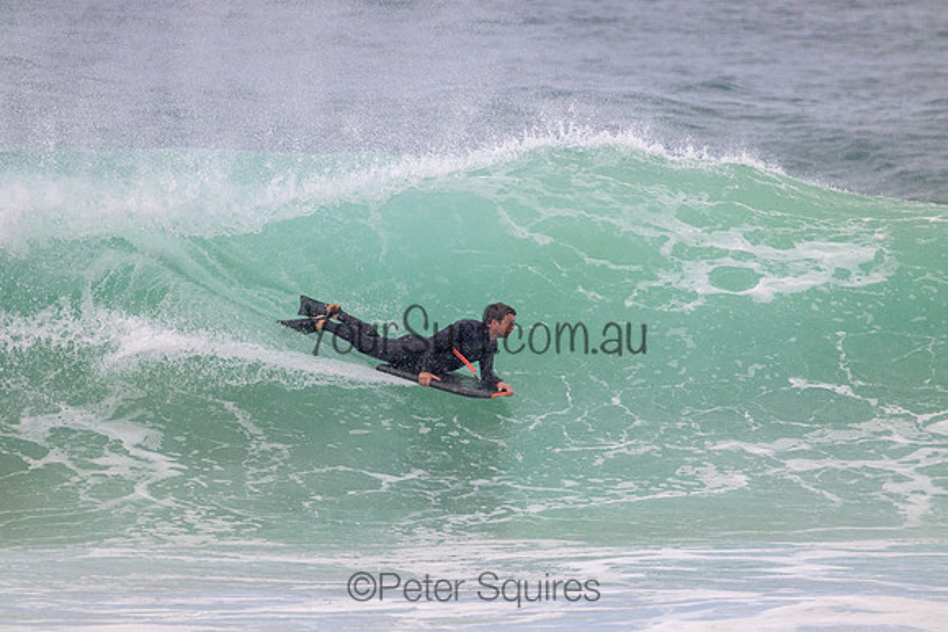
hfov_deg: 2.6
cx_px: 474
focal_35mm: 800
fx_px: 21071
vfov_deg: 1.7
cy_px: 316
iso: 1800
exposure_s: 1/2000
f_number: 11
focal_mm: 800
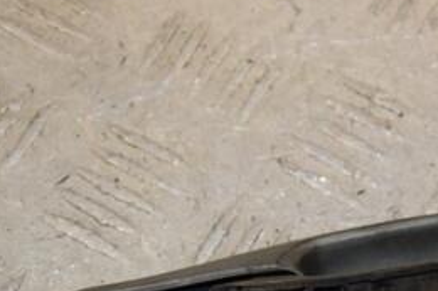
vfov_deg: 7.6
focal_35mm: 180
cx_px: 445
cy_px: 310
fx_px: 2189
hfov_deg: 11.3
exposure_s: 1/200
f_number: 7.1
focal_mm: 52
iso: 800
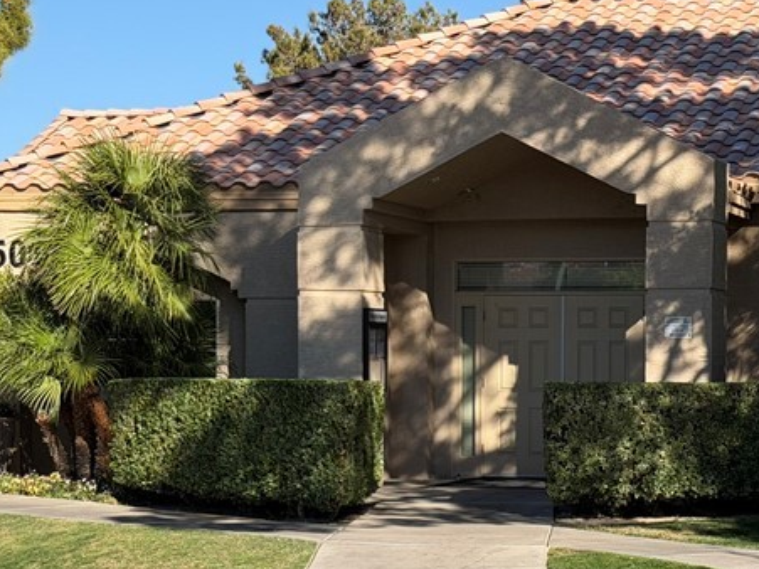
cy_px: 392
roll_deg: +0.0
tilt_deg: -1.0
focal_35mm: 109
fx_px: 2389
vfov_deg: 13.5
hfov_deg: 17.9
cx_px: 602
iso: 64
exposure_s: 1/3704
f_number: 1.78
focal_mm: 6.76
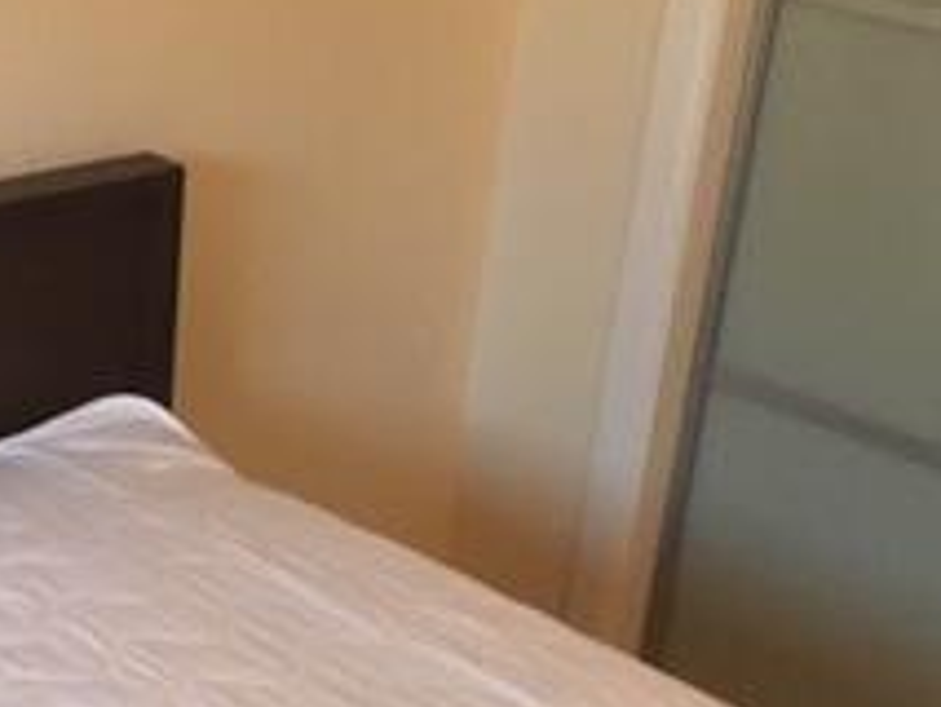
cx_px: 22
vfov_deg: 16.5
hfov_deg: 21.8
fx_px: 2366
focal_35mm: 87
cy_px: 751
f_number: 2.2
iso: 200
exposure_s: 1/25
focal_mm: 4.15
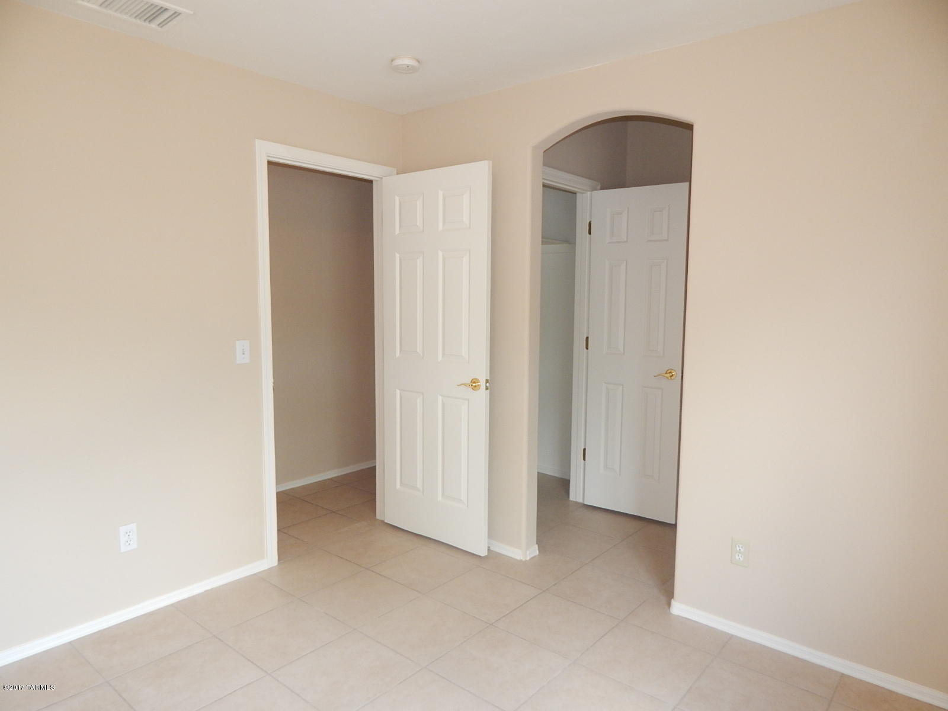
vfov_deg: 61.1
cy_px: 356
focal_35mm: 22
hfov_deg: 76.4
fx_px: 602
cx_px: 474
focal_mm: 4
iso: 200
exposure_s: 1/30
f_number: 3
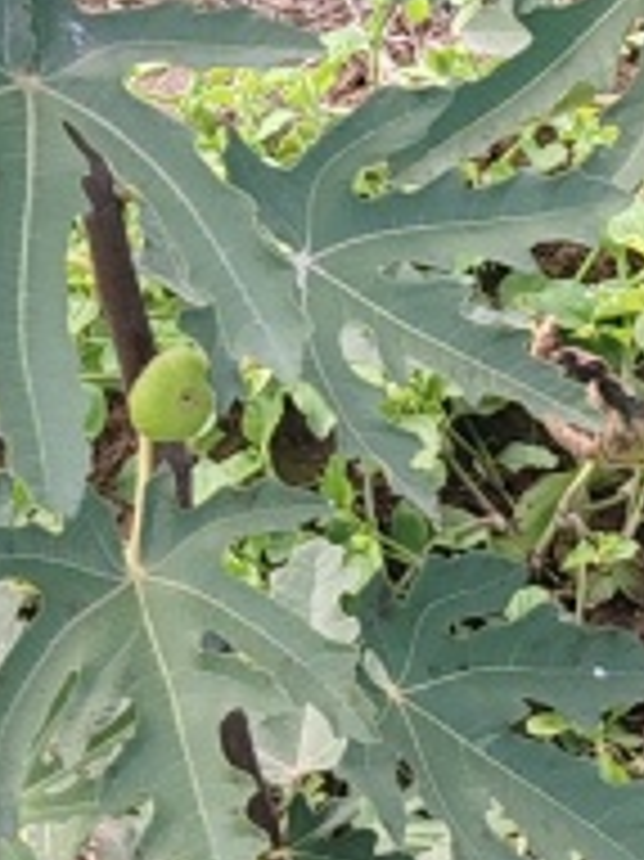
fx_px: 3750
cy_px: -601
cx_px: 347
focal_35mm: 151
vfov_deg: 12.2
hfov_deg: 9.8
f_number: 1.9
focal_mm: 6.12
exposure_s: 1/100
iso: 64
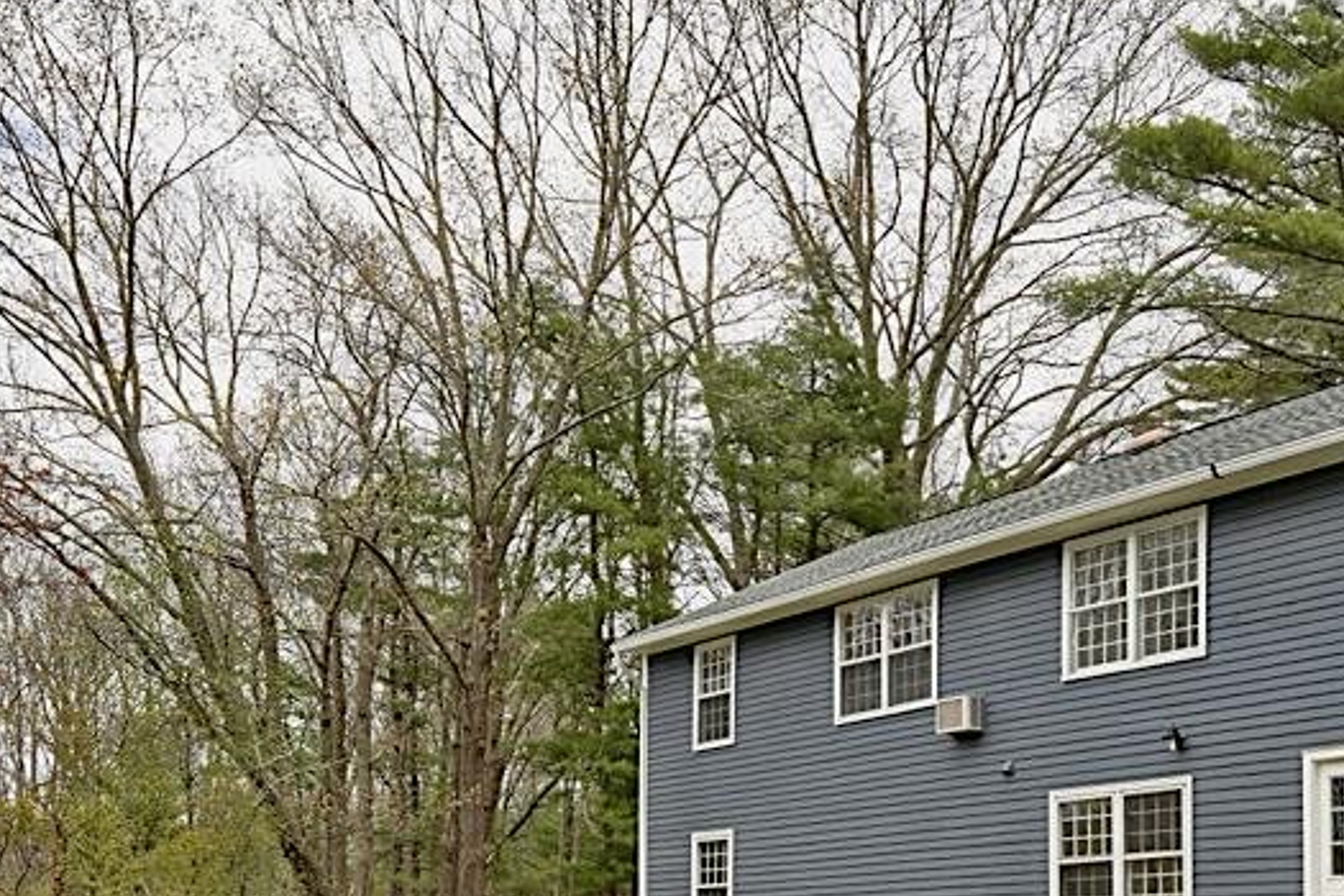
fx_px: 1792
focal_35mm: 48
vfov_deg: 26.3
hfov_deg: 41.1
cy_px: 934
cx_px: 673
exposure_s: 1/200
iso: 100
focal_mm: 14
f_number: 7.1
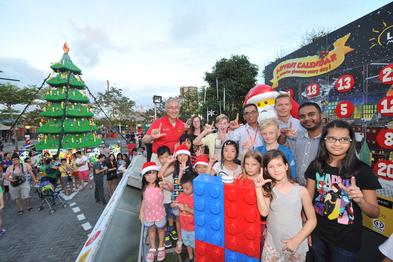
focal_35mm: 14
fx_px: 153
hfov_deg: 104.3
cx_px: 196
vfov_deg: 81.2
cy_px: 131
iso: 3200
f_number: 5.6
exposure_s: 1/320
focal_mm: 14
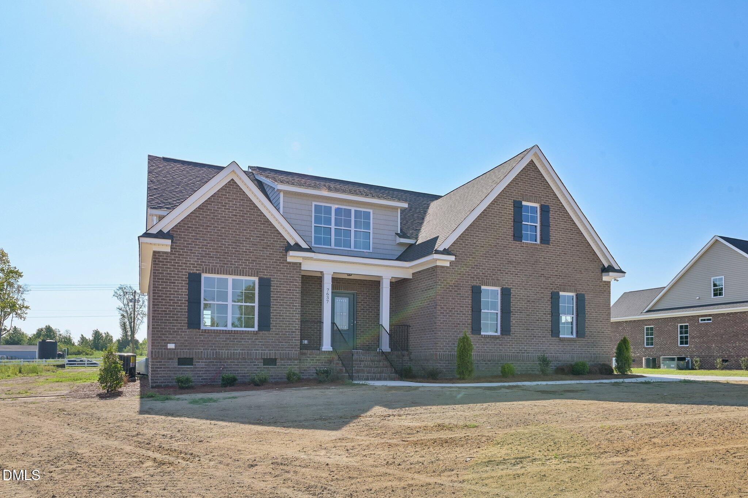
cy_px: 249
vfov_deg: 53.1
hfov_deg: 73.7
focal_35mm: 24
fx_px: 499
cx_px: 374
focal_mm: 24
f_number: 9
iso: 200
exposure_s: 1/500
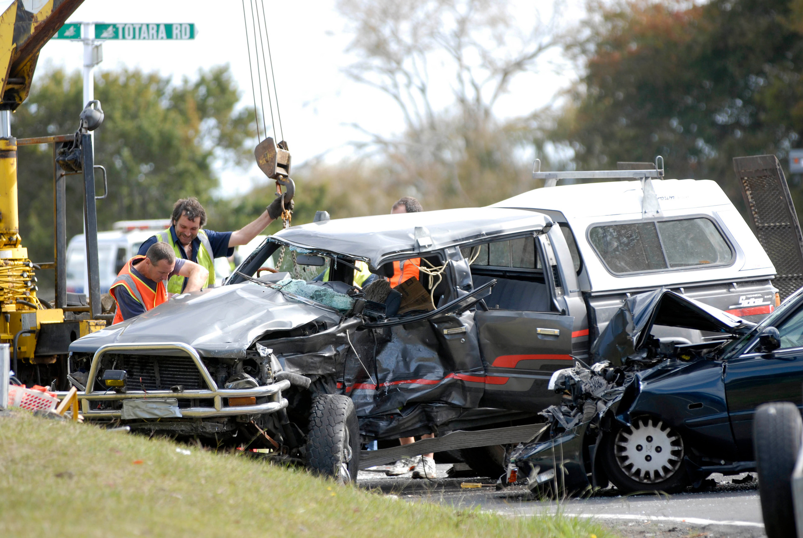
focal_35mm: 300
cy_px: 269
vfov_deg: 4.6
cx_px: 402
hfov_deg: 6.9
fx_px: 6699
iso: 125
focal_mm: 200
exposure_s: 1/400
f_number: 2.8
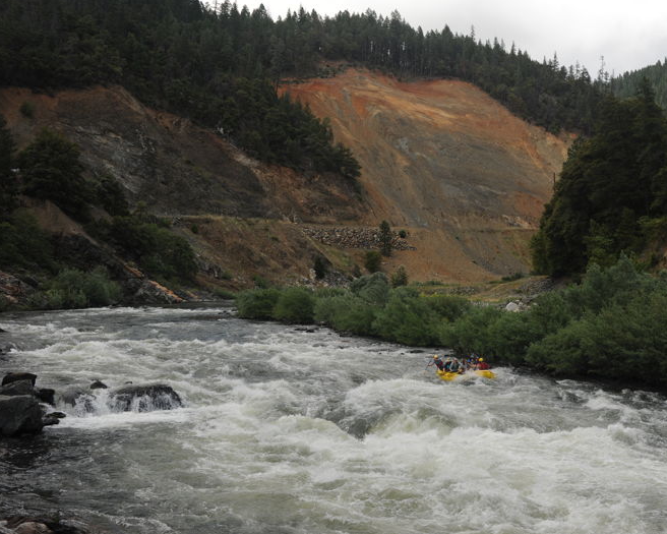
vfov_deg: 37.3
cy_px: 266
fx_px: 790
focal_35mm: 40
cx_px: 401
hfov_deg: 45.5
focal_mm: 35
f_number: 8
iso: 200
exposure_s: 1/400
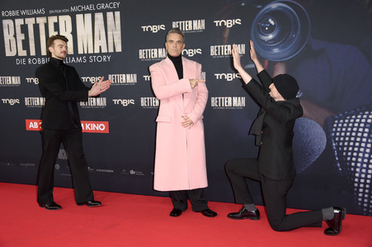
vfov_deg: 35.0
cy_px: 124
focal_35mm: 38
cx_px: 186
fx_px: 392
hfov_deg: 50.7
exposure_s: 1/250
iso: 1000
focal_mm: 38
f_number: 5.6
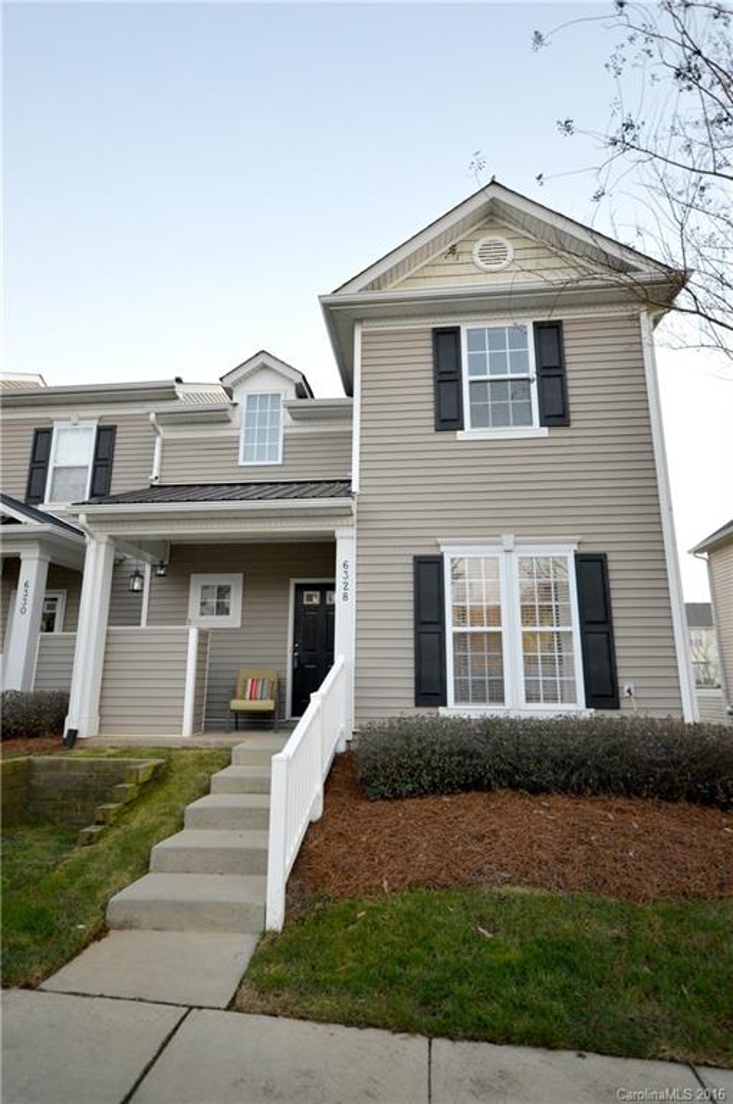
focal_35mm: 20
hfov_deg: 63.1
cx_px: 366
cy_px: 552
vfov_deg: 85.5
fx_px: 597
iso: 560
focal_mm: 13
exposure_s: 1/60
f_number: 4.5
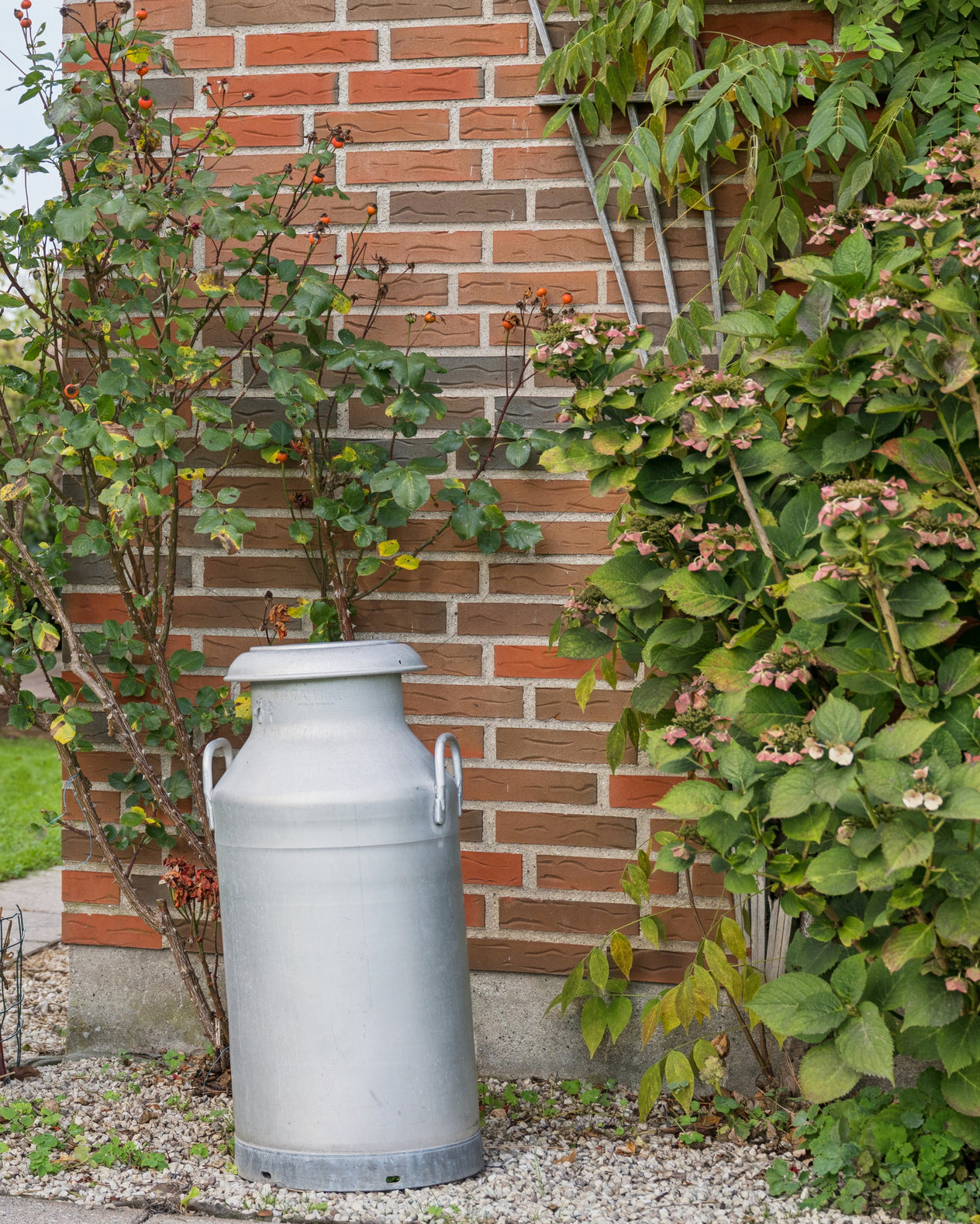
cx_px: -140
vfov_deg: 23.3
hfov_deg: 18.0
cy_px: 563
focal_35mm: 82
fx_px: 2972
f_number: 4
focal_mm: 46
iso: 160
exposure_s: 1/250
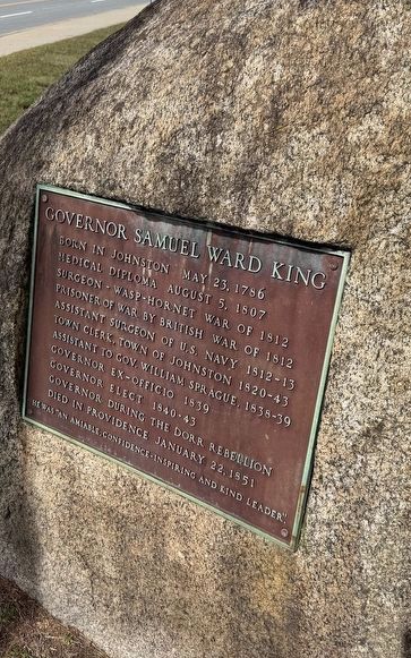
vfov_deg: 55.3
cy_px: 321
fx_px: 627
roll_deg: -0.8
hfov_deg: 36.3
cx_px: 216
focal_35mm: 35
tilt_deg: -24.3
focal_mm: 6.76
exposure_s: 1/4975
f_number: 1.78
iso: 80
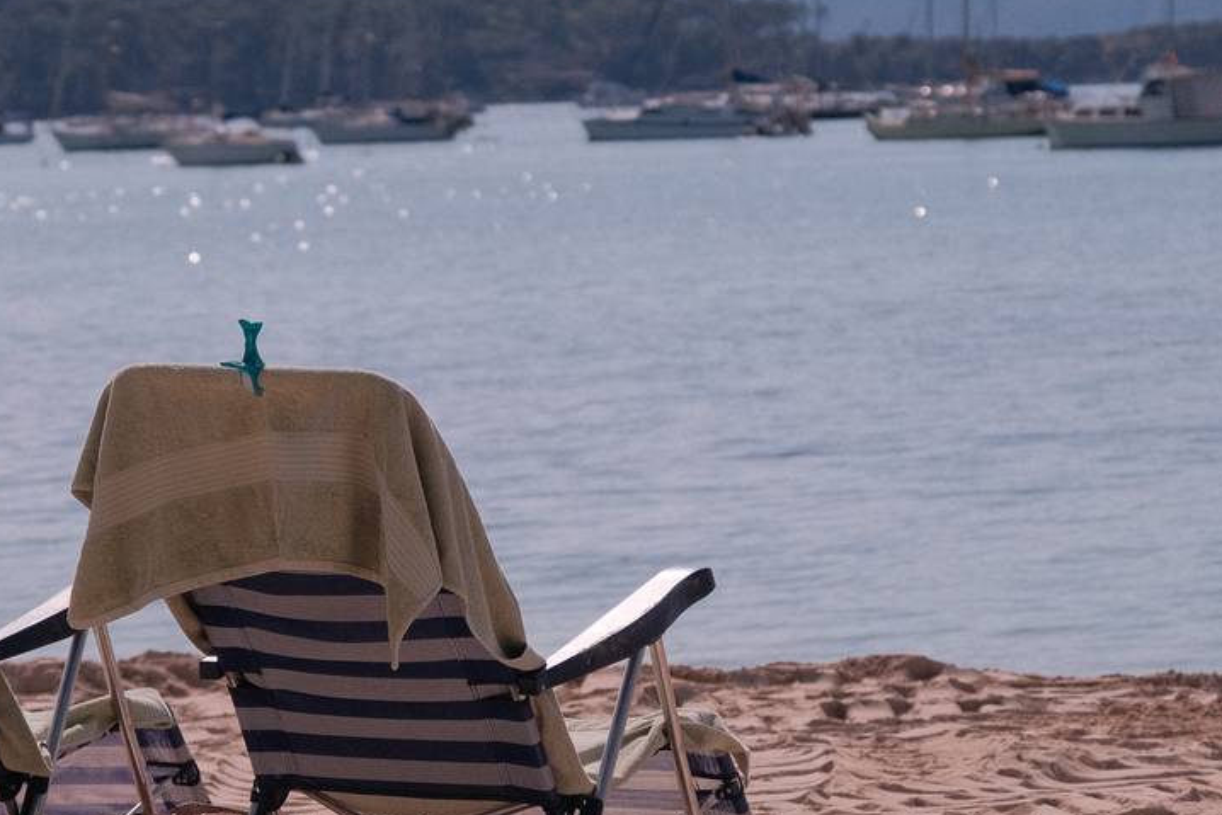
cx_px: 388
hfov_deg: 10.5
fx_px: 6654
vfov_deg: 7.0
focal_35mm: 196
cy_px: 399
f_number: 4
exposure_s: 1/6000
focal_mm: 58.6
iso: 320
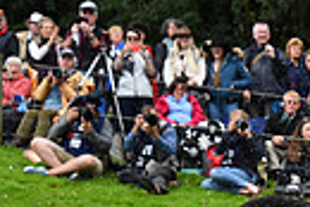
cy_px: 312
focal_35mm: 205
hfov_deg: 9.6
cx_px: 522
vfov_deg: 6.6
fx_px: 1767
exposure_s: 1/1600
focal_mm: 46
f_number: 4.2
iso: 1600
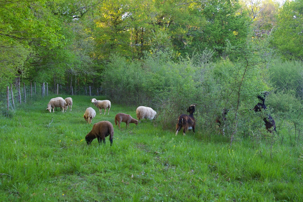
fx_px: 391
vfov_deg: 28.9
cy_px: 101
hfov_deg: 42.3
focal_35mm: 46
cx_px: 152
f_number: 5.6
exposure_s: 1/60
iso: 400
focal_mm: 31
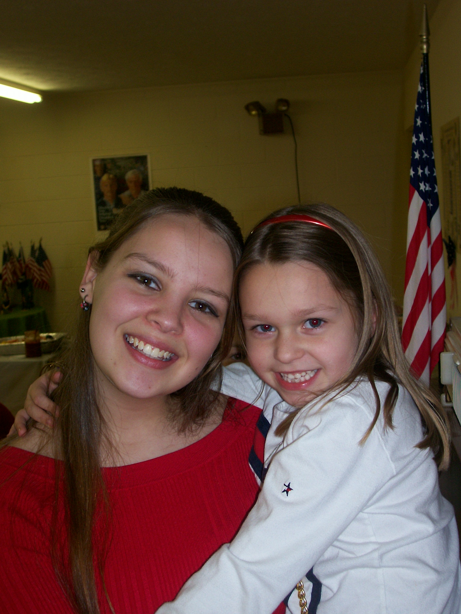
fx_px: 941
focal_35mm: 53
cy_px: 307
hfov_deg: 27.5
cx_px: 230
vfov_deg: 36.2
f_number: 3.2
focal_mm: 8.7
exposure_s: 1/73.3
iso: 80
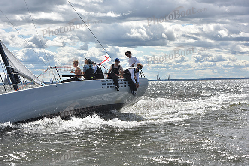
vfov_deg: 17.1
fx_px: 553
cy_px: 83
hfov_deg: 25.4
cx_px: 124
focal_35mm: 80
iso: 250
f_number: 9
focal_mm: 80
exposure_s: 1/1000
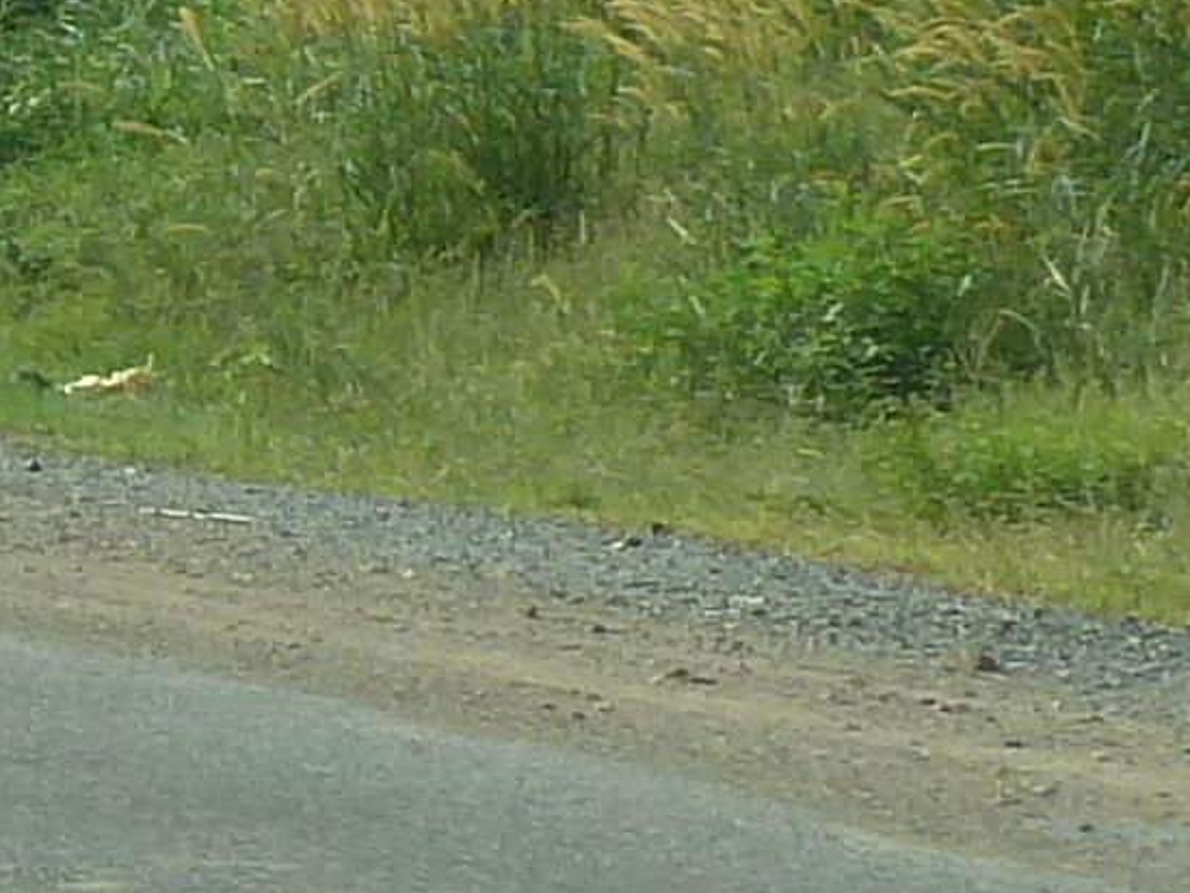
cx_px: -2462
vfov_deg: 4.2
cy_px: -577
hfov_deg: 5.3
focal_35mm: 349
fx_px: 12003
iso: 80
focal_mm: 7.9
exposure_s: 1/400
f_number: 4
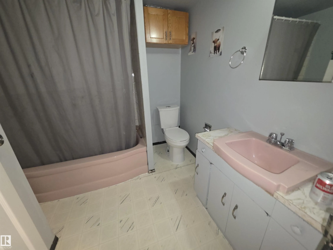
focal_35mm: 13
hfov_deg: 106.2
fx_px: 125
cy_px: 125
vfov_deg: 89.9
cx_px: 166
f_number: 1.9
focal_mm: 2.2
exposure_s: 1/40
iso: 250
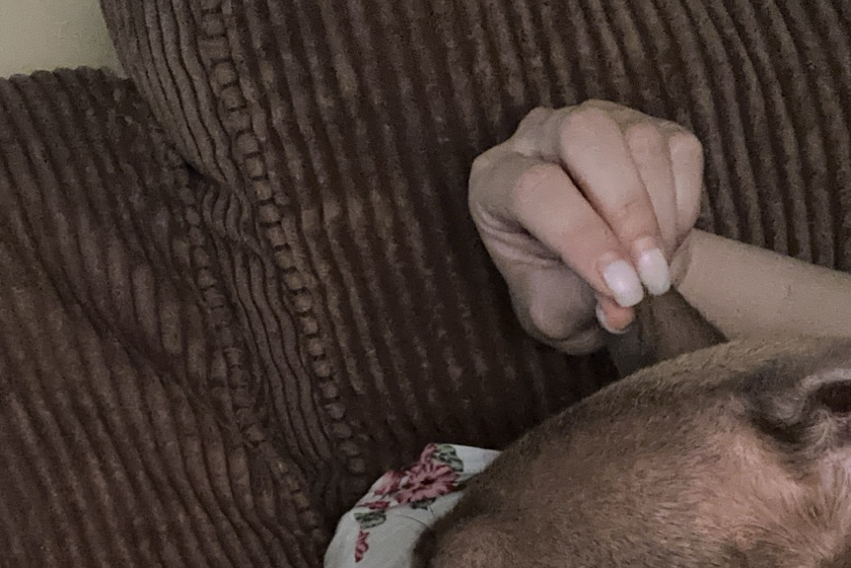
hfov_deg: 34.5
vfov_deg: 22.1
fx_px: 1348
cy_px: 670
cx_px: 247
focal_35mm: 57
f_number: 1.9
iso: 320
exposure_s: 1/27
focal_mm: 2.69
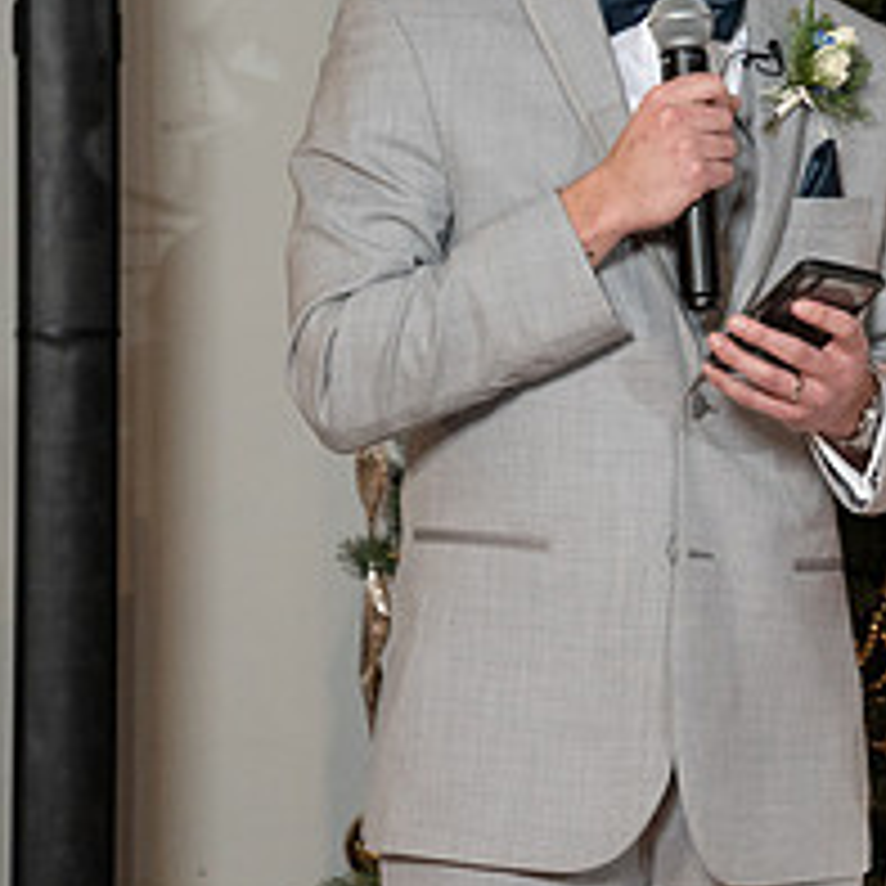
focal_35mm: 183
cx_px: 929
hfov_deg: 9.5
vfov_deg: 9.5
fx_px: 5299
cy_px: 176
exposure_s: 1/200
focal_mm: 70
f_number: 5.6
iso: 2000
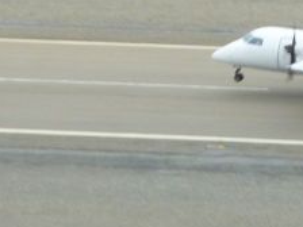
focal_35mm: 992
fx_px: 8683
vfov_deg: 1.5
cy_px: 15
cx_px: 409
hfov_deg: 2.0
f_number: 4.8
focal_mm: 45.7
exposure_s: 1/200
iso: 80
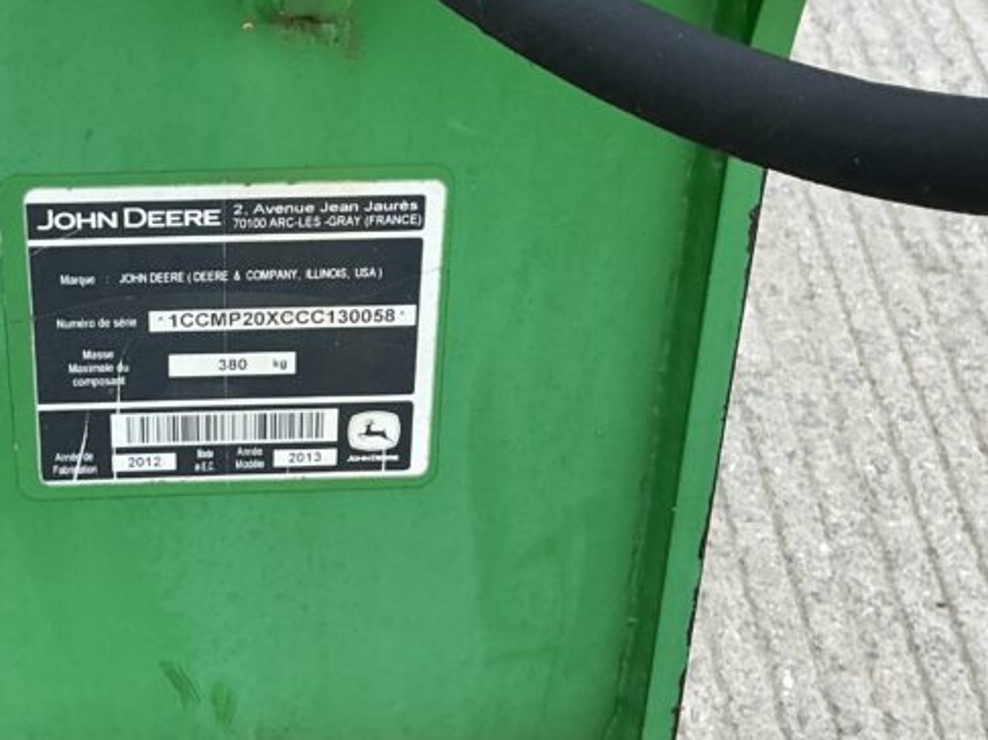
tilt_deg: -50.3
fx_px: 1683
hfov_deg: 31.9
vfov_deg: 24.8
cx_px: 207
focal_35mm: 59
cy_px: 323
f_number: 1.8
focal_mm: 3
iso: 25
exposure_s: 1/122
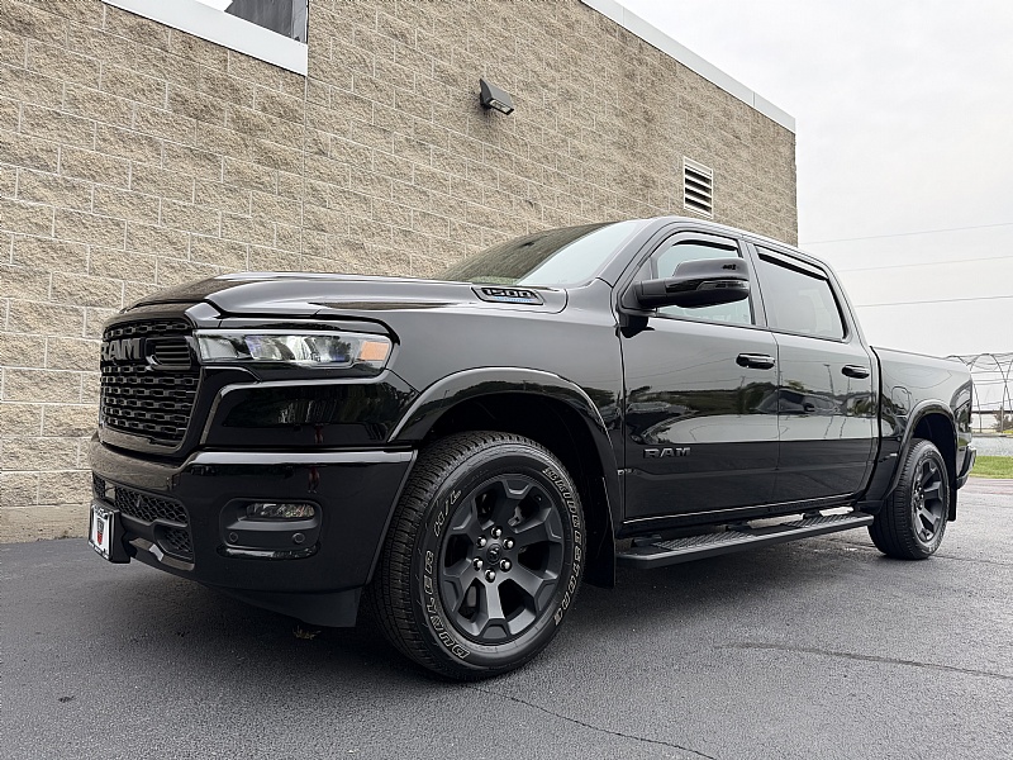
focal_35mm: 24
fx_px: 702
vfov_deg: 56.8
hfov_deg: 71.6
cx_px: 506
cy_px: 380
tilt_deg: +5.3
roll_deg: -0.8
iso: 80
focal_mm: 6.76
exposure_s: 1/757
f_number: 1.78
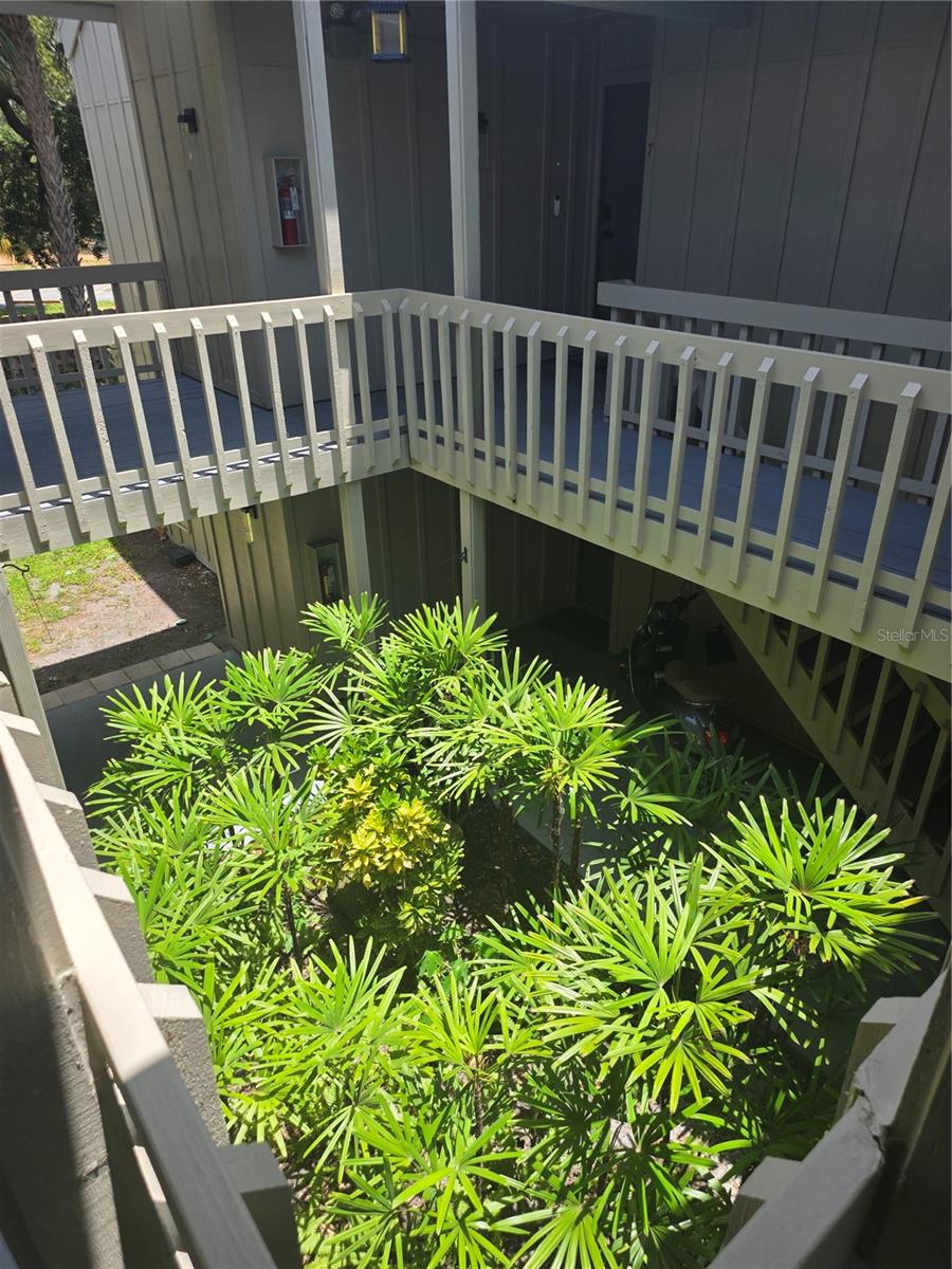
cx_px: 476
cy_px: 634
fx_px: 843
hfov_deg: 58.9
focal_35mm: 23
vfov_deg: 73.9
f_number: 1.7
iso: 80
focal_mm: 6.25
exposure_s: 1/2410
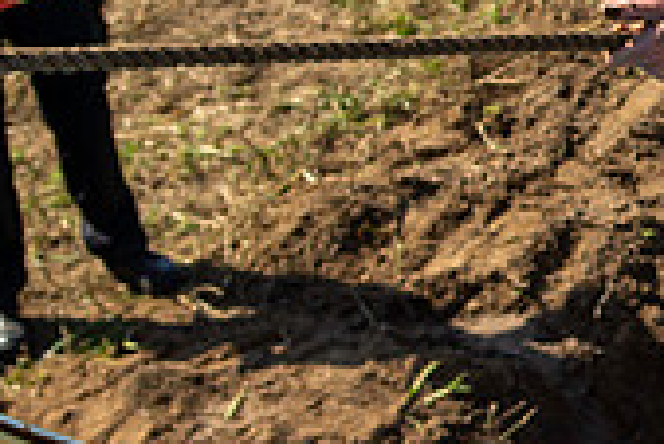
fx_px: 3212
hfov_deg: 11.1
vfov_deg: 7.9
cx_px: 1148
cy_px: 146
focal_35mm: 174
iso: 100
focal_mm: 30
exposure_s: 1/4000
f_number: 4
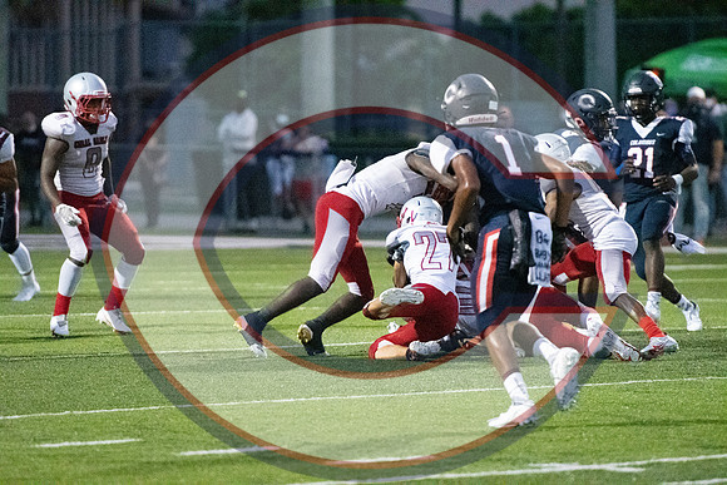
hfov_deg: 6.9
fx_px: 6059
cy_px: 242
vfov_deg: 4.6
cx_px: 364
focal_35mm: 300
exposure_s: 1/2500
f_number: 2.8
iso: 36000
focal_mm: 200
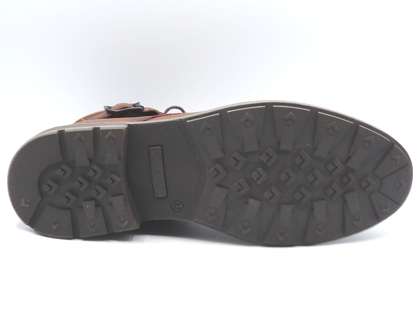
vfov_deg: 29.1
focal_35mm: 50
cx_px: 207
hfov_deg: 38.2
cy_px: 157
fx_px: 597
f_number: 4
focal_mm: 4.8
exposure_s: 1/125
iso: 100
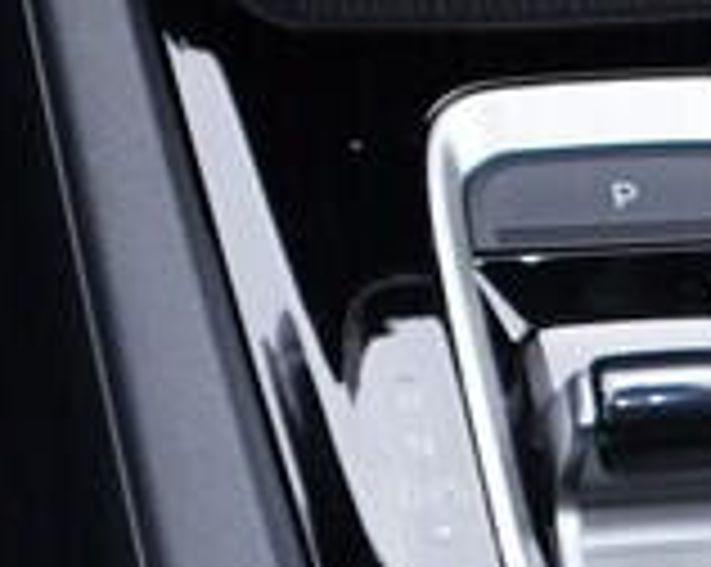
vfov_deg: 4.8
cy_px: -986
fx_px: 6473
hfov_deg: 6.2
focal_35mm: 308
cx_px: -270
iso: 250
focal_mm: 24
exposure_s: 1/40
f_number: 2.8
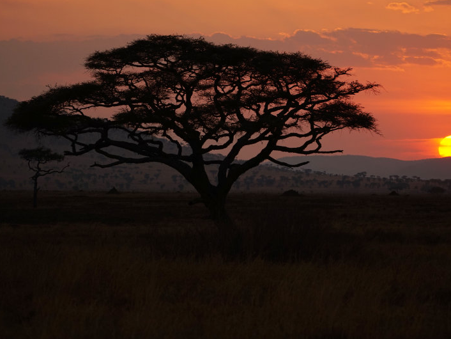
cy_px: 169
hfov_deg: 8.5
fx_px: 3044
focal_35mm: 234
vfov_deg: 6.4
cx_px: 242
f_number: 5
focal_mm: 143
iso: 125
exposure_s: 1/250
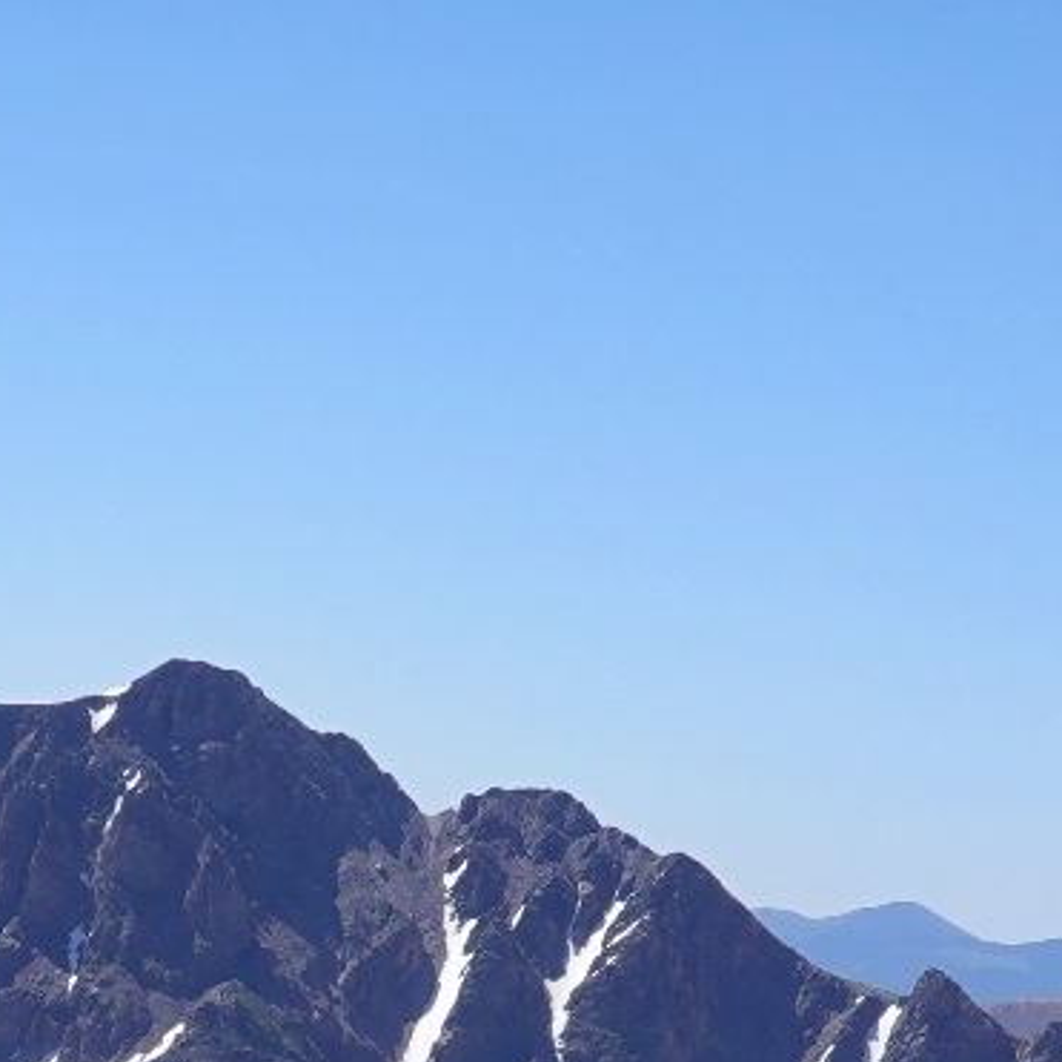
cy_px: 1470
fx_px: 6838
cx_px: 192
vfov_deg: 8.7
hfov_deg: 8.9
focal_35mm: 197
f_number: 5.6
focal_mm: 15.59
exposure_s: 1/500
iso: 100
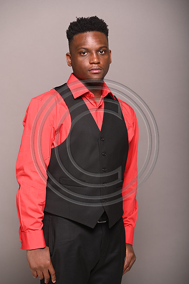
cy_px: 142
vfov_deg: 18.3
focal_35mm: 112
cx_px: 94
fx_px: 883
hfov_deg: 12.2
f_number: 4
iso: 250
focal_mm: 112
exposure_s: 1/200
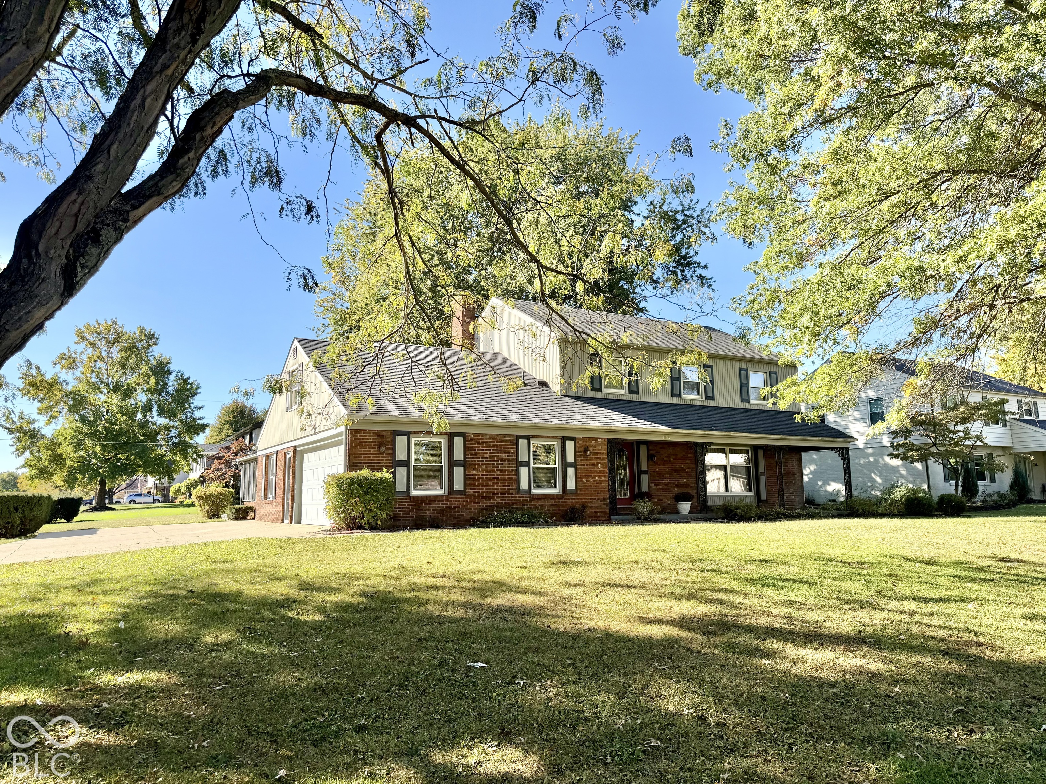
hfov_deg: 71.6
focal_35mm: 24
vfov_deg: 56.8
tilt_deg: +6.3
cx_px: 523
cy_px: 392
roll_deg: +0.7
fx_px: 725
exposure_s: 1/2299
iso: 80
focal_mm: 6.76
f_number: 1.78
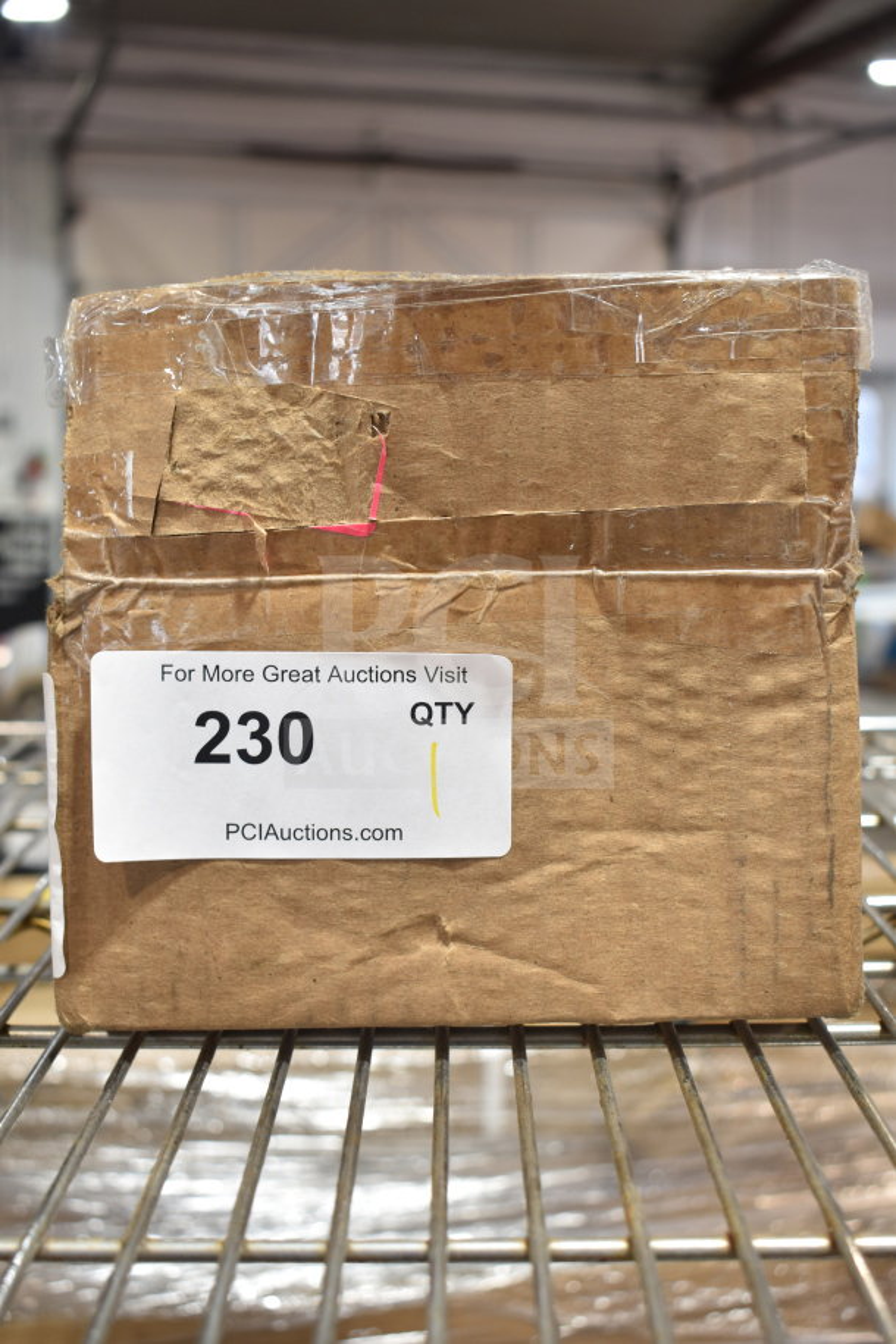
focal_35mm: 45
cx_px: 448
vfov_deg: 43.6
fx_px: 1680
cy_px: 672
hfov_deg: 29.9
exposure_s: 1/50
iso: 360
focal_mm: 30
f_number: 4.2
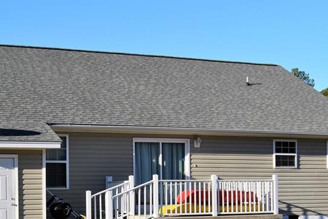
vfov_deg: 18.2
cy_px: 192
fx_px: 674
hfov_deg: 27.2
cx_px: 121
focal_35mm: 74
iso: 100
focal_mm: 26
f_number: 8
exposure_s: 1/250
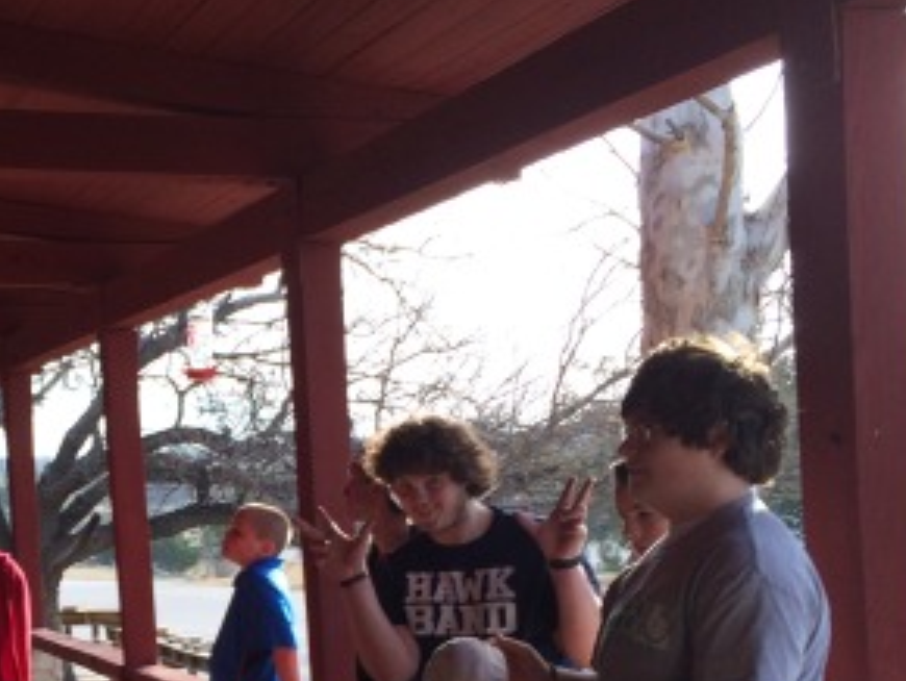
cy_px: 575
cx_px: 91
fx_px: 1676
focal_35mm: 64
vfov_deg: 22.6
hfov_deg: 29.0
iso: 40
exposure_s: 1/500
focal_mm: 4.15
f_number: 2.2
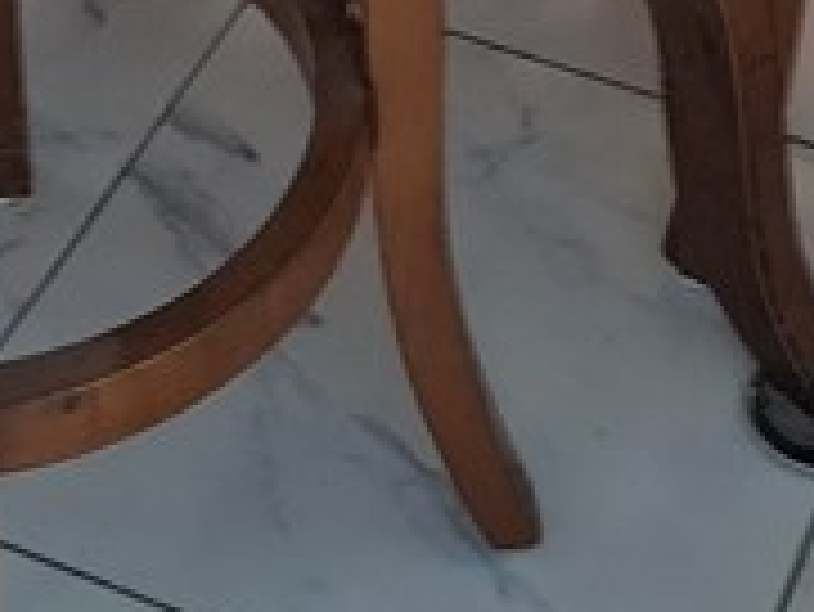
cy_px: -1062
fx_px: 3059
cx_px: 405
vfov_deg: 9.5
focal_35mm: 130
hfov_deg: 15.2
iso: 400
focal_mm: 5.54
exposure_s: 1/25
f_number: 1.8
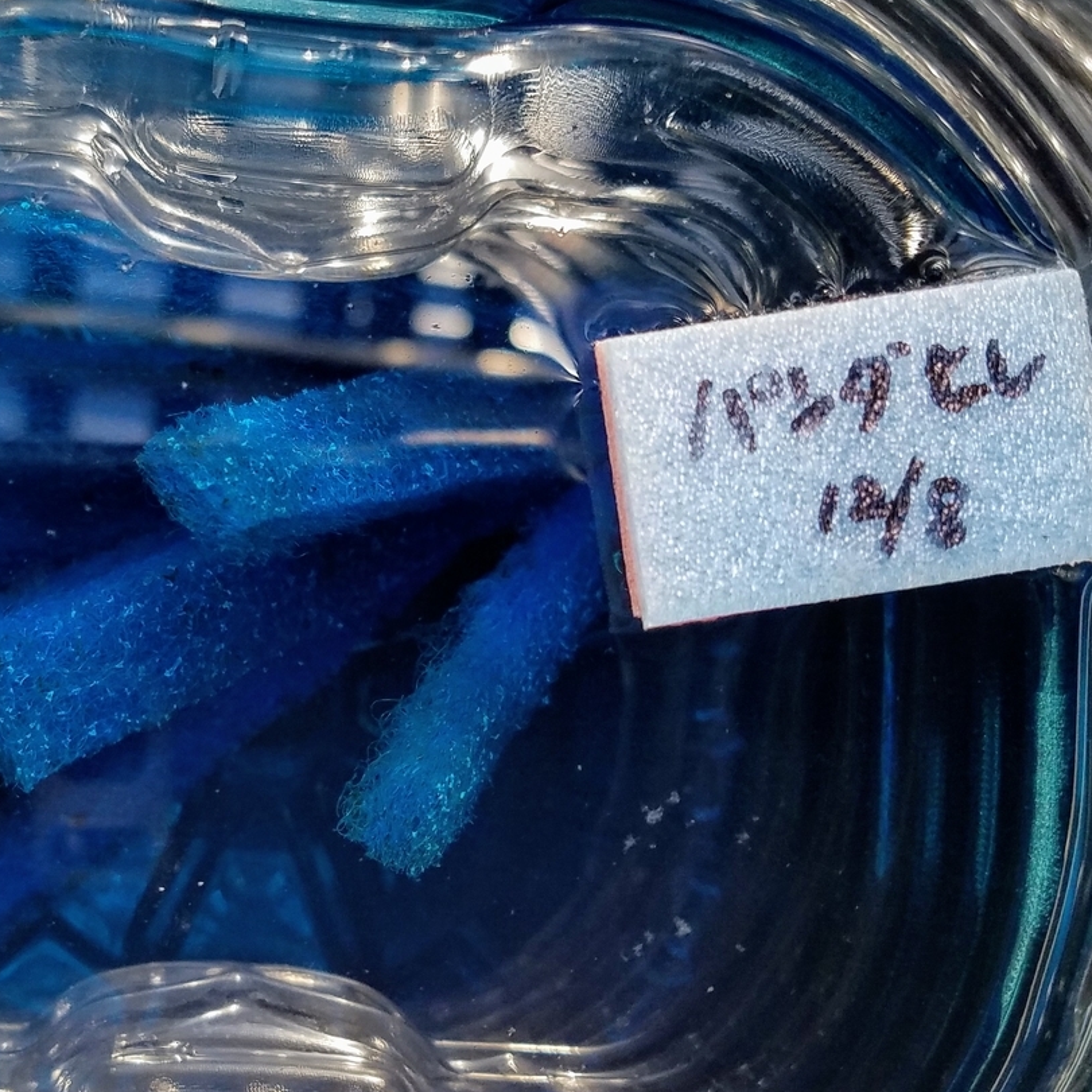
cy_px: 579
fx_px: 1213
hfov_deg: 46.9
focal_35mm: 34
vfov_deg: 48.4
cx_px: 289
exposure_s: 1/191
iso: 50
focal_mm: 4.2
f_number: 1.7
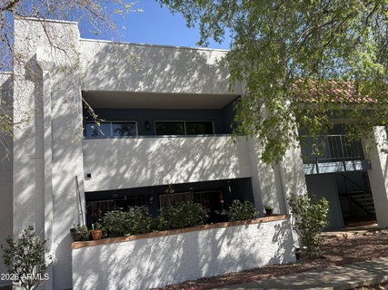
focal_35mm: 26
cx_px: 194
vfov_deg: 53.0
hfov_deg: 67.3
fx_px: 291
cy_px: 145
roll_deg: +6.5
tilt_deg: +9.8
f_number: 1.6
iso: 50
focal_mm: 5.96
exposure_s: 1/1155
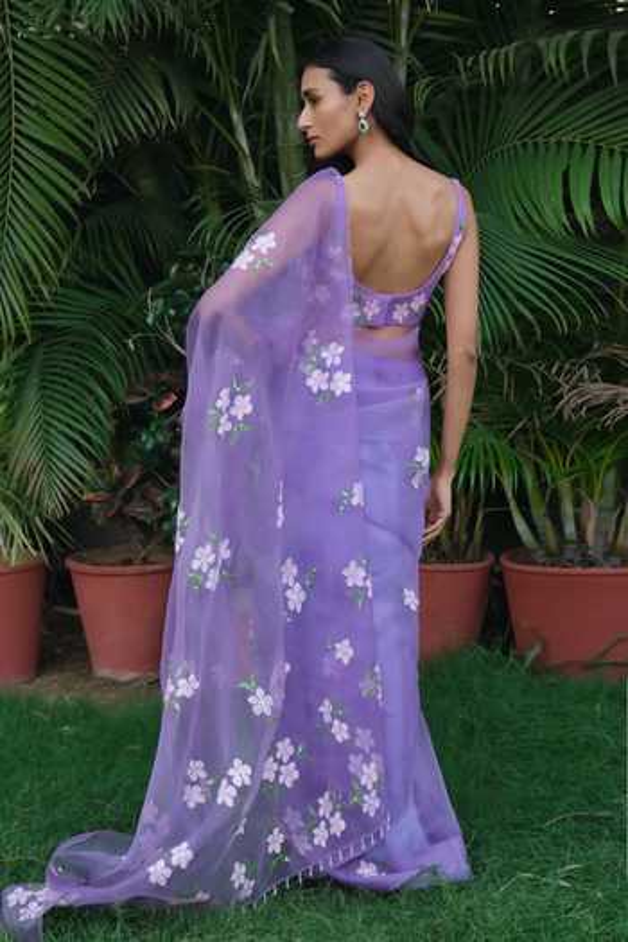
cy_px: 471
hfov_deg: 26.5
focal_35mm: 51
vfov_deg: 38.9
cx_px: 314
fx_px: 1334
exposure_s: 1/250
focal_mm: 34.2
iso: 1000
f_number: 4
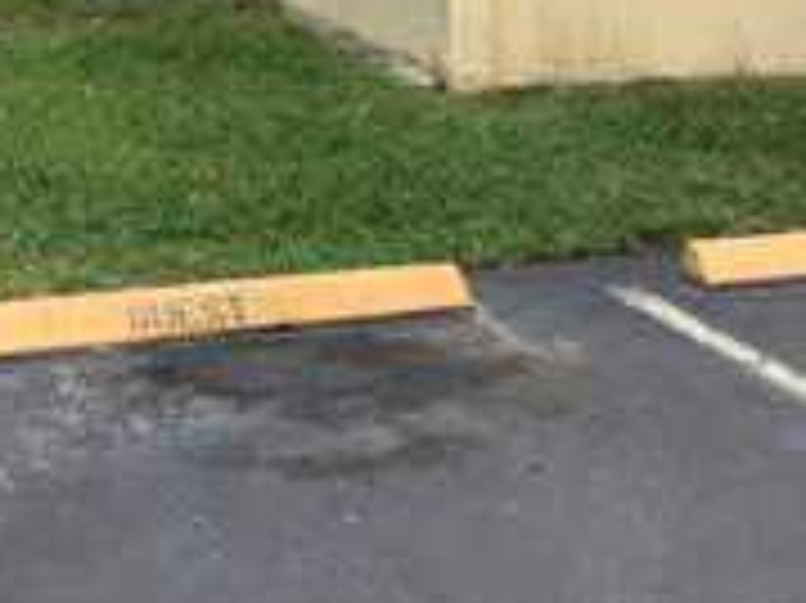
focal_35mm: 83
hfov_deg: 23.6
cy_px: -38
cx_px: 446
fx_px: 1931
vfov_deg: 17.2
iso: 25
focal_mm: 3.3
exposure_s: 1/543
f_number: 2.4
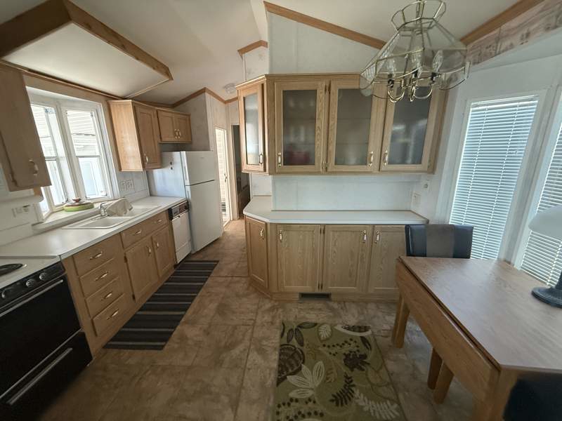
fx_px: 227
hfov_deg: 102.1
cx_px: 281
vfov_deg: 85.7
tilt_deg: -12.3
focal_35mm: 14
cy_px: 210
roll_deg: +1.6
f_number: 2.2
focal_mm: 2.22
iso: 500
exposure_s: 1/60
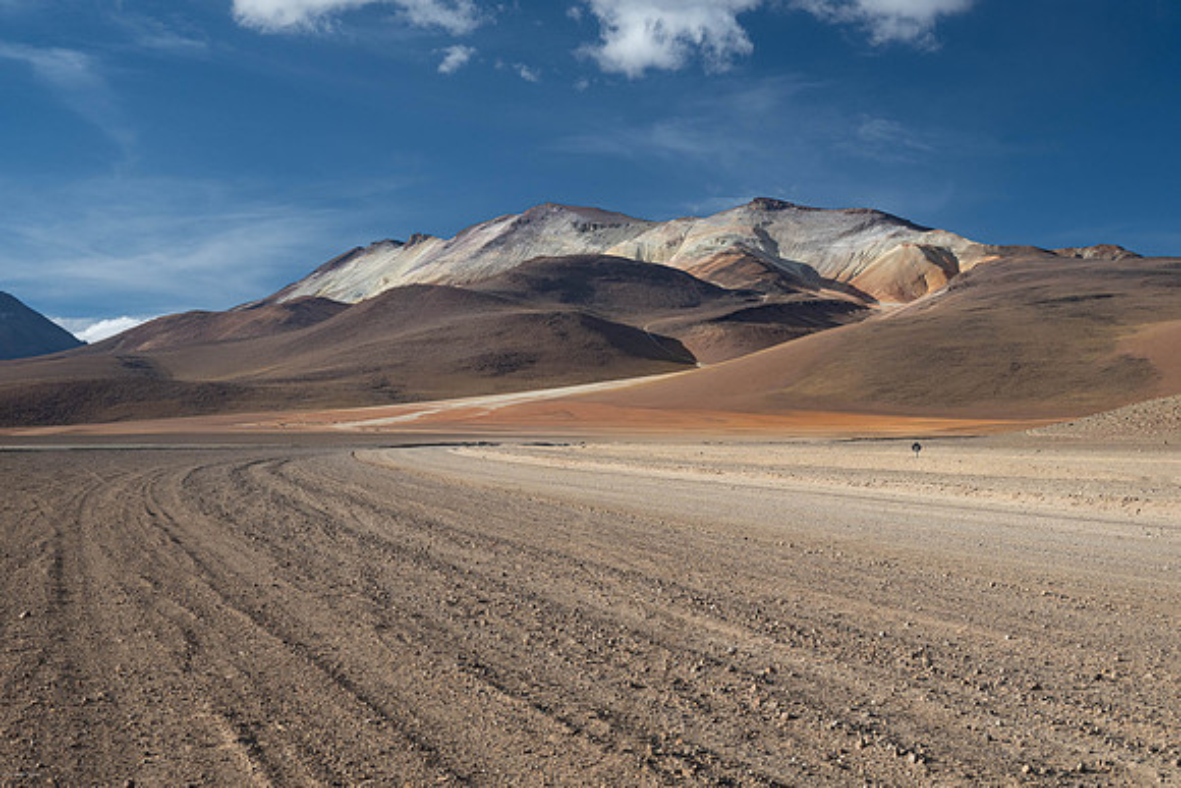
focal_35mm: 53
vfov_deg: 25.5
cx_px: 590
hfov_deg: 37.5
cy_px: 394
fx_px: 1742
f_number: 10
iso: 450
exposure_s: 1/320
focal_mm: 51
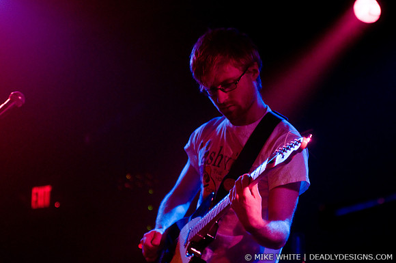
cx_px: 198
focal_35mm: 105
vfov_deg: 13.0
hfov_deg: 19.5
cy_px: 132
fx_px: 1153
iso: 1250
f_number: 2.8
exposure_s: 1/80
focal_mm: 70
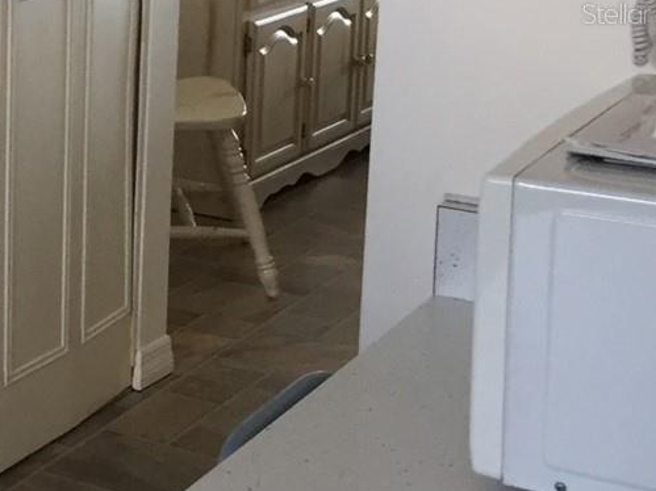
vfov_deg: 15.6
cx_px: -346
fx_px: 1762
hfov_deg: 18.5
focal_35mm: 93
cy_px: 13
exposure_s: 1/30
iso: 100
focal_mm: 4.15
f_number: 2.2
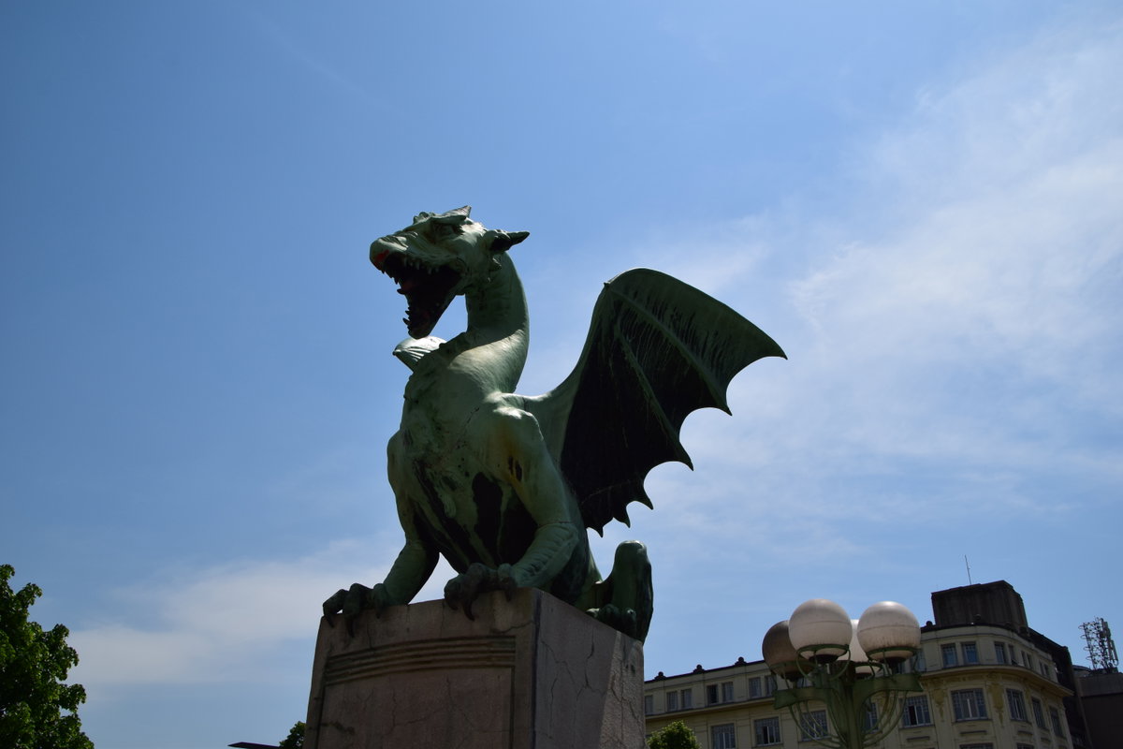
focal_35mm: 32
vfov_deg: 41.7
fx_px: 983
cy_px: 374
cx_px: 562
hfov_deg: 59.5
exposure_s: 1/1250
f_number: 10
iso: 200
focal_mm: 21
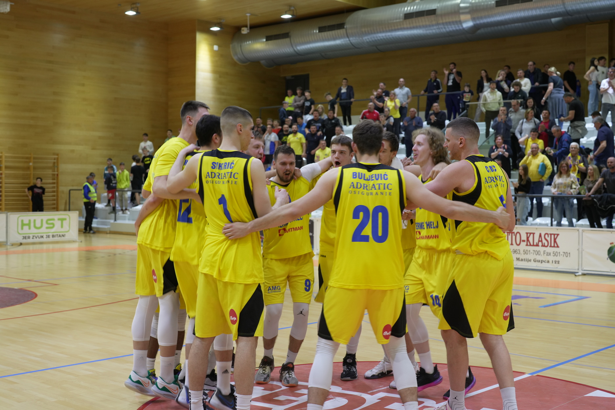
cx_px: 308
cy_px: 205
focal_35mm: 50
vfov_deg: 27.0
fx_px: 854
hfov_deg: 39.6
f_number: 4
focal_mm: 50
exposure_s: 1/100
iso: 640
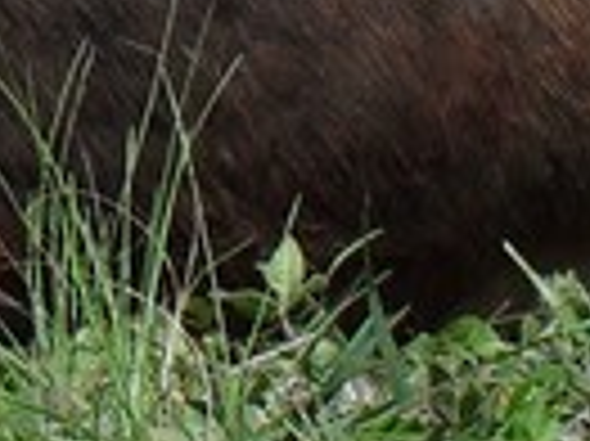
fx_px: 3951
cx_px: -252
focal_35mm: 232
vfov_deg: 6.0
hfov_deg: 8.4
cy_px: -765
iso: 80
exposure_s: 1/250
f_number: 8.3
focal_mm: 6.3
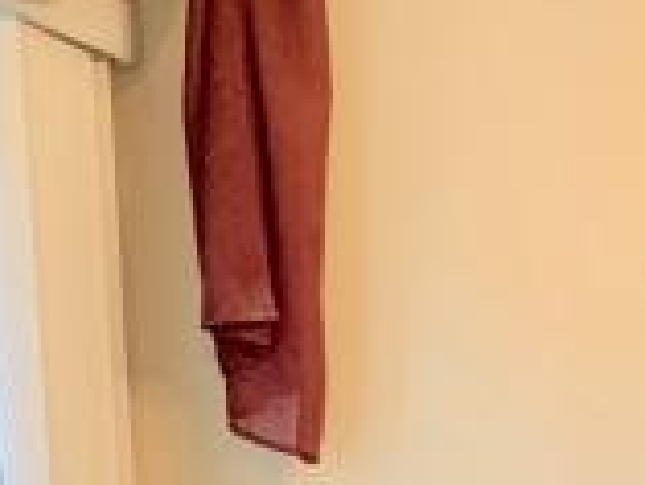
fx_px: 1977
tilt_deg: -6.8
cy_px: 781
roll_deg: -0.4
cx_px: 1035
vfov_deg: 13.0
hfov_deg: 16.5
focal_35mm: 106
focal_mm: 4.25
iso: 200
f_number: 1.8
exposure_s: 1/60
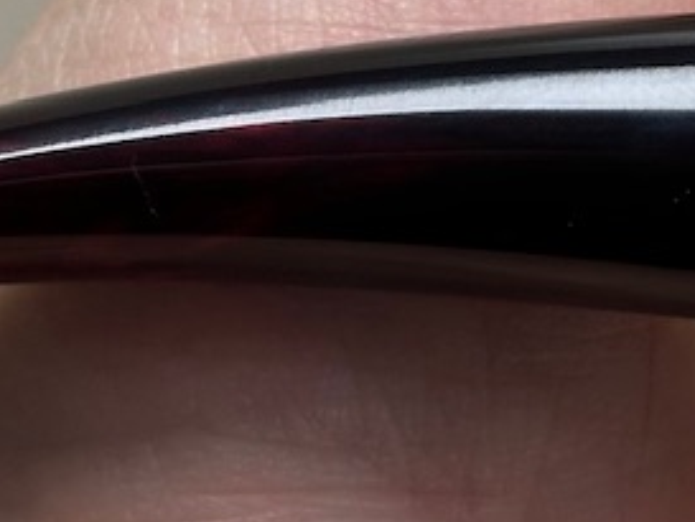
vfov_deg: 6.5
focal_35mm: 225
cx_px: 1179
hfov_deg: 8.5
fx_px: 4519
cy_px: -425
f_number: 1.78
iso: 64
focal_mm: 6.86
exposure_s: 1/100
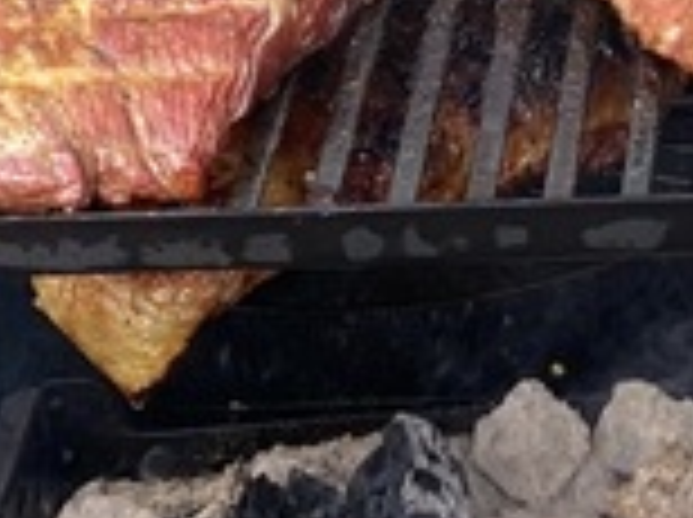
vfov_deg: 8.6
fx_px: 3378
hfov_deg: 11.0
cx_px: 1224
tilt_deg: -25.0
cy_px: -243
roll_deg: -1.9
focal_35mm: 169
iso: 32
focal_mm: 4.25
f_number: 1.8
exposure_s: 1/527
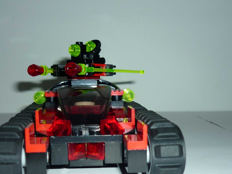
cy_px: 121
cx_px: 90
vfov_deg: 27.8
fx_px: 349
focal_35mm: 52
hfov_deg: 36.6
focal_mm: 5.5
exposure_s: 1/60
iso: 100
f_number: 2.8
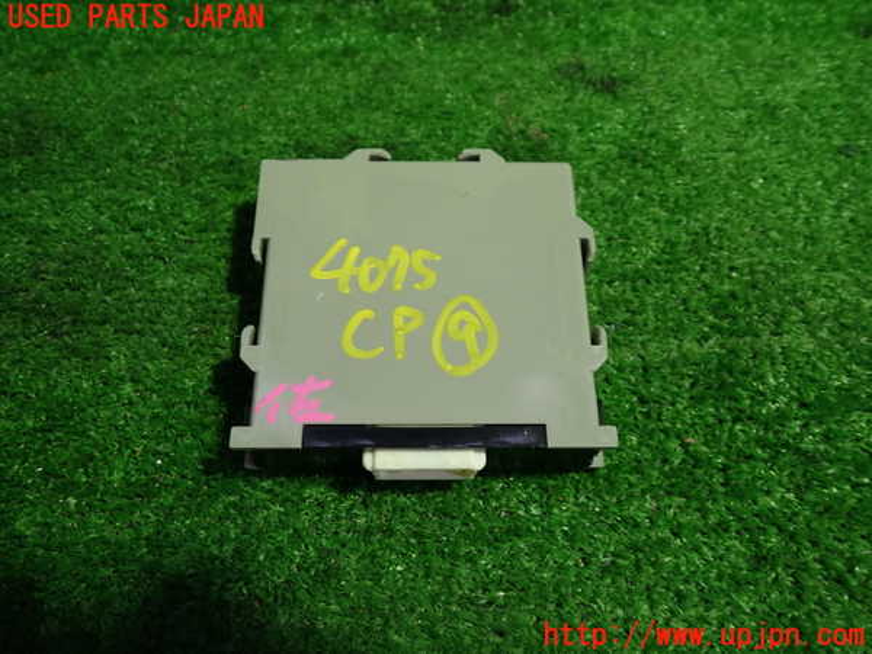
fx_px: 756
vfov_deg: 46.8
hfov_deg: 60.0
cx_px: 436
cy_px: 327
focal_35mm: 30
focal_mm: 5.4
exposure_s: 1/50
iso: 200
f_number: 2.3
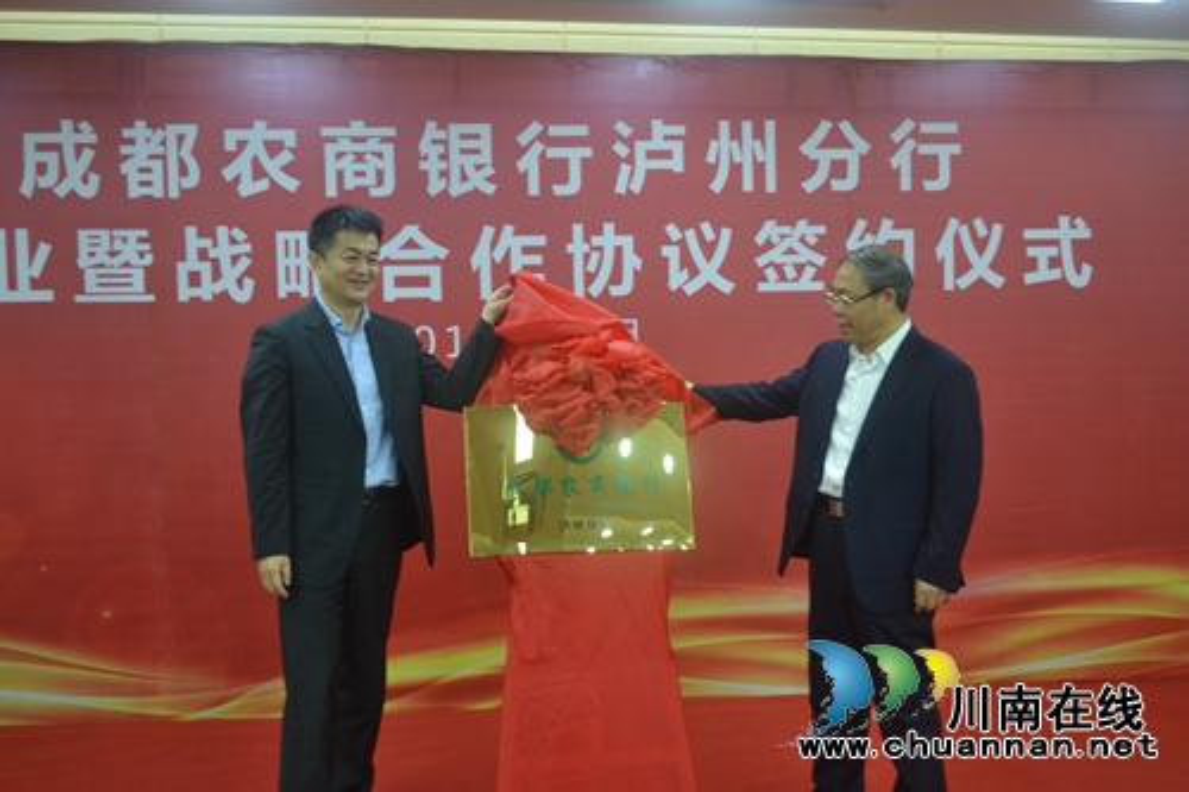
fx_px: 1436
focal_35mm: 44
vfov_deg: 30.8
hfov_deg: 45.0
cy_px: 396
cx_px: 594
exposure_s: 1/60
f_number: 4.5
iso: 800
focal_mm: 29
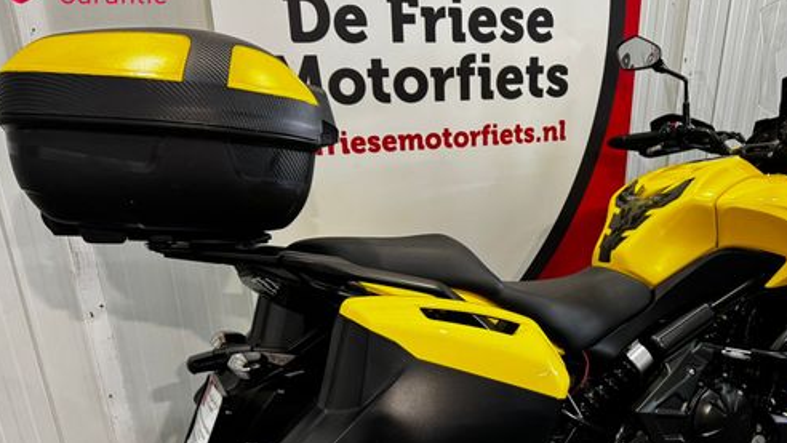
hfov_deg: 57.1
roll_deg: -1.5
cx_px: 504
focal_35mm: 34
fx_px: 710
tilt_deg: -24.5
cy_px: 325
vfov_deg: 34.1
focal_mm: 6.76
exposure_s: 1/50
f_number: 1.78
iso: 250
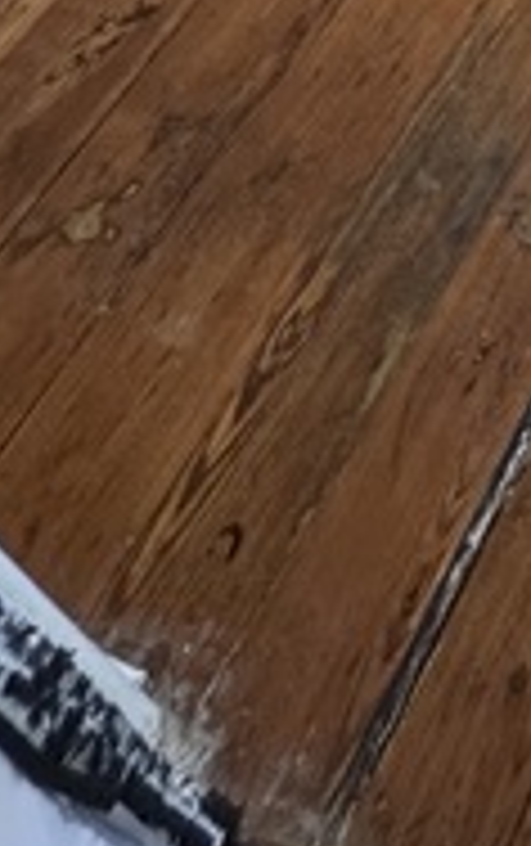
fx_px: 1454
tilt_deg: -28.1
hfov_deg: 15.5
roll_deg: +2.1
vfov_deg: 18.6
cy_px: -886
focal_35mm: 63
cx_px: 1120
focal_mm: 2.22
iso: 320
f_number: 2.2
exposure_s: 1/60
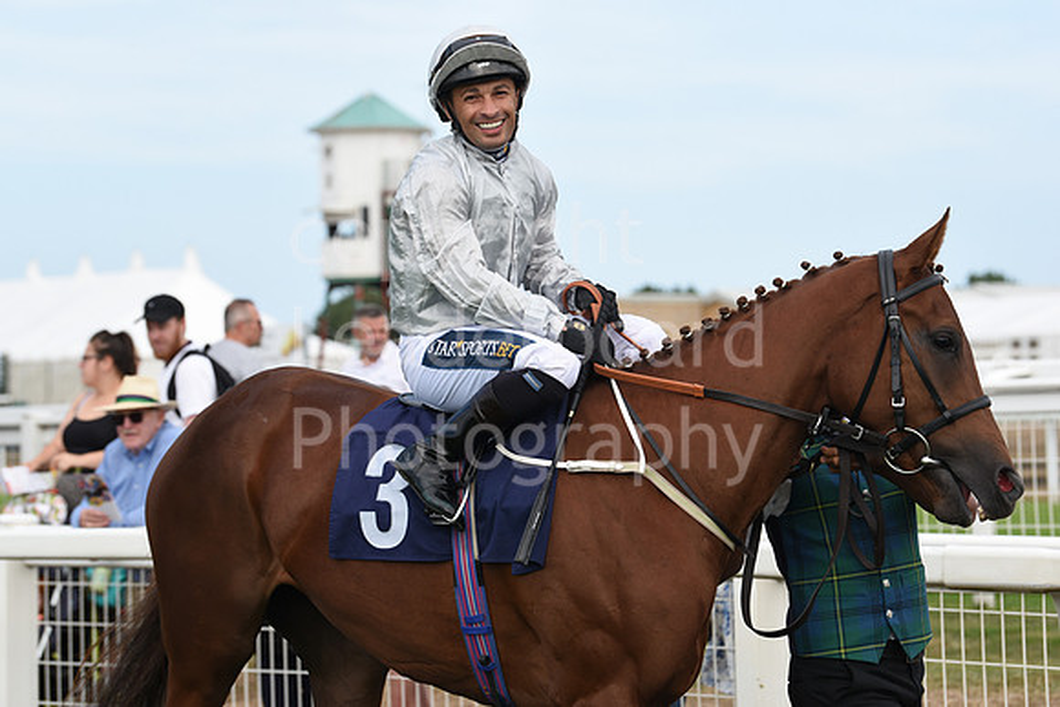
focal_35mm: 130
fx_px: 3828
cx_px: 530
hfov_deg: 15.8
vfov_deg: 10.6
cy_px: 354
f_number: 5.6
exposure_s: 1/1250
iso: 400
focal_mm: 130
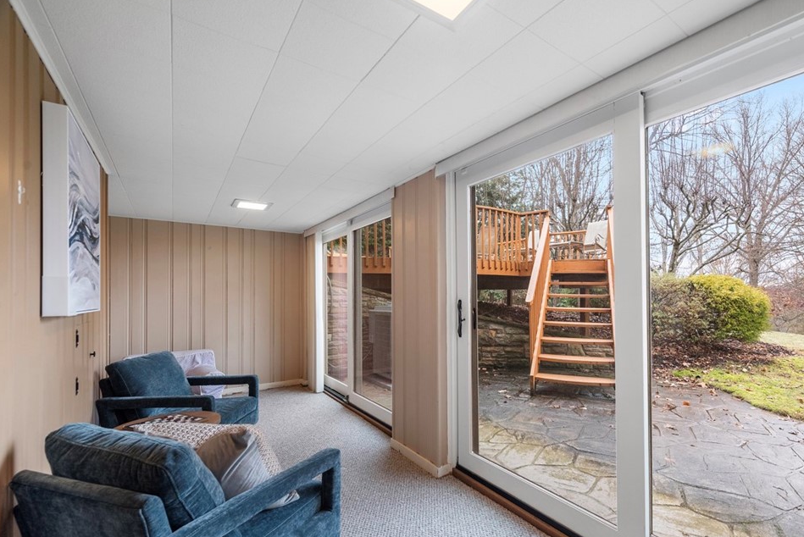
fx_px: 358
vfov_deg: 73.6
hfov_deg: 96.2
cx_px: 451
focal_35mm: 16
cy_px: 295
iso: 400
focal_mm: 14
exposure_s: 1/3
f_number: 8
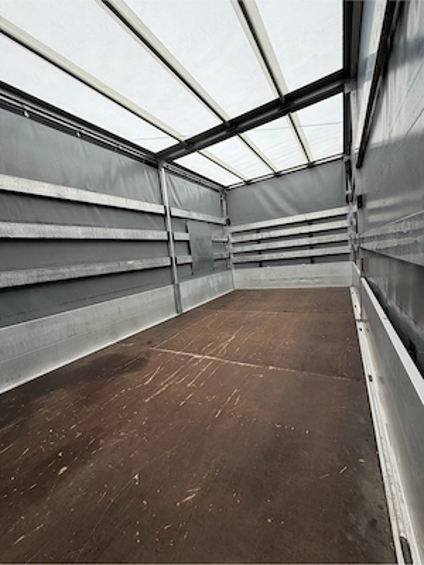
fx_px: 229
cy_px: 282
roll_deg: +2.9
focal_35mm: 14
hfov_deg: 85.7
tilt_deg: -7.8
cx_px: 212
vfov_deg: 102.1
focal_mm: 2.22
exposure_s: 1/206
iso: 40
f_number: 2.2
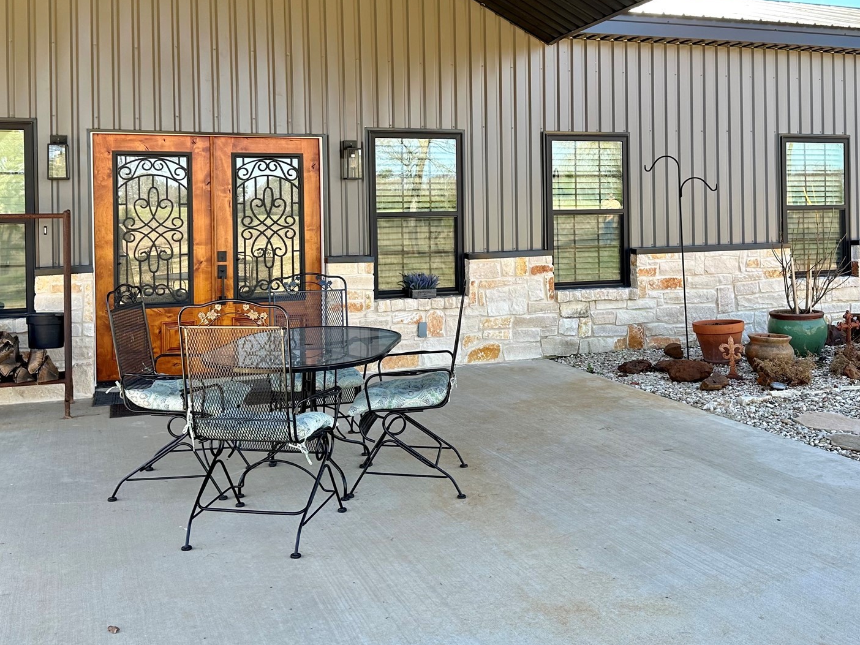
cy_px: 219
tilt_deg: -1.3
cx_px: 450
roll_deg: +0.4
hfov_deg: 52.6
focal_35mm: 35
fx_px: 870
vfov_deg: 40.2
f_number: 1.78
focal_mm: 6.86
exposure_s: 1/429
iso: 80
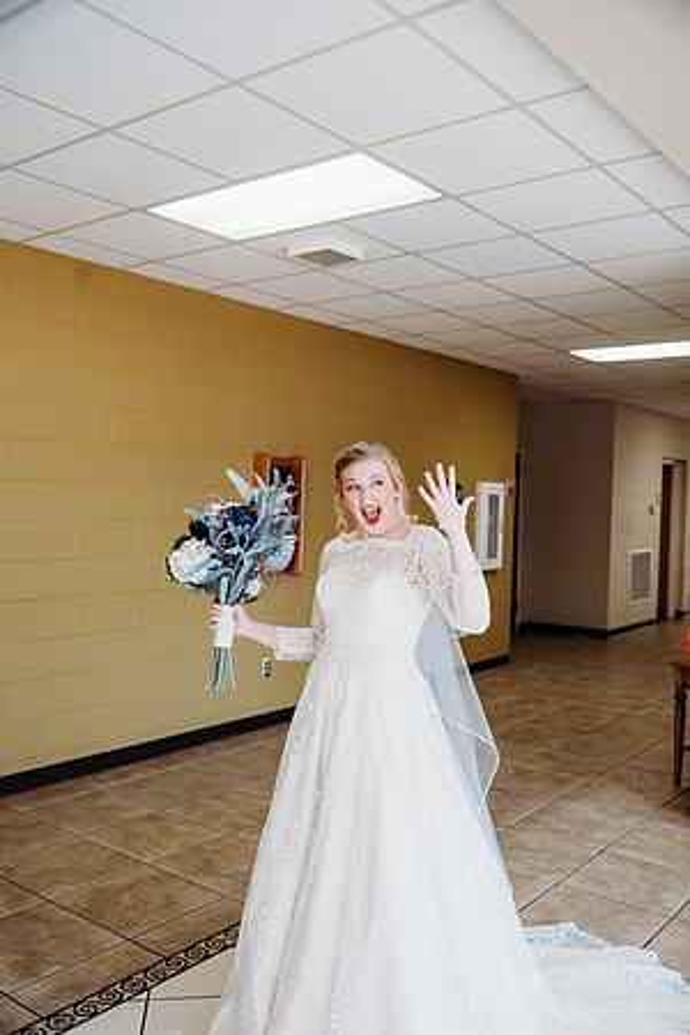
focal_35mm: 31
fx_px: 891
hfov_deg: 42.3
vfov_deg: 60.3
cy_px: 518
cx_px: 345
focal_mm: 31
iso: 500
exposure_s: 1/125
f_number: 4
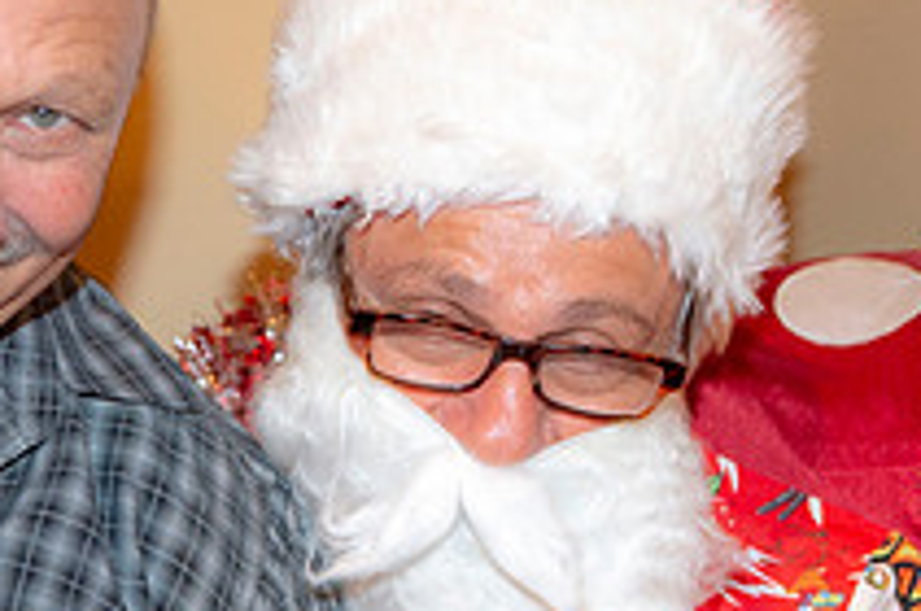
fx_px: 3091
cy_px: 471
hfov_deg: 16.9
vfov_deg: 11.3
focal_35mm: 121
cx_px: 244
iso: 800
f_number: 3.5
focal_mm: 44
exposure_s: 1/60
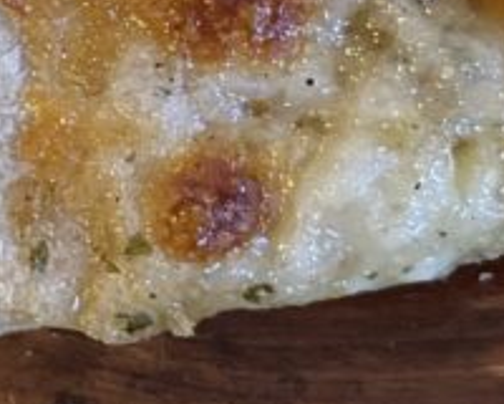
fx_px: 1939
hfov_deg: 13.1
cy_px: -23
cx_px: -449
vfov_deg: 11.7
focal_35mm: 130
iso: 500
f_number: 1.6
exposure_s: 1/33
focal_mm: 5.1
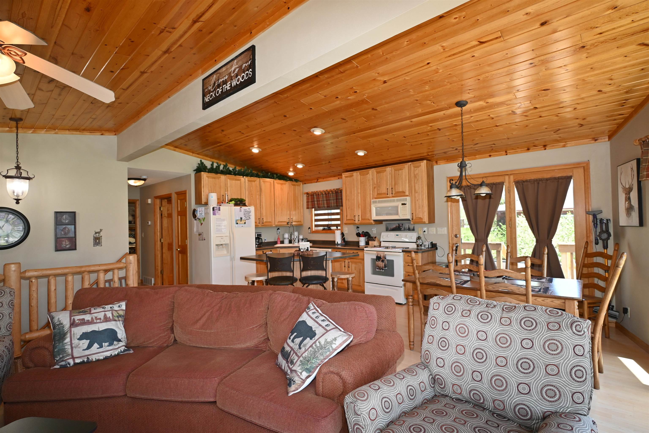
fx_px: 324
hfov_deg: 90.0
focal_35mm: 18
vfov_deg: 67.4
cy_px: 216
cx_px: 324
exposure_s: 1/60
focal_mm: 12
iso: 220
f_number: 4
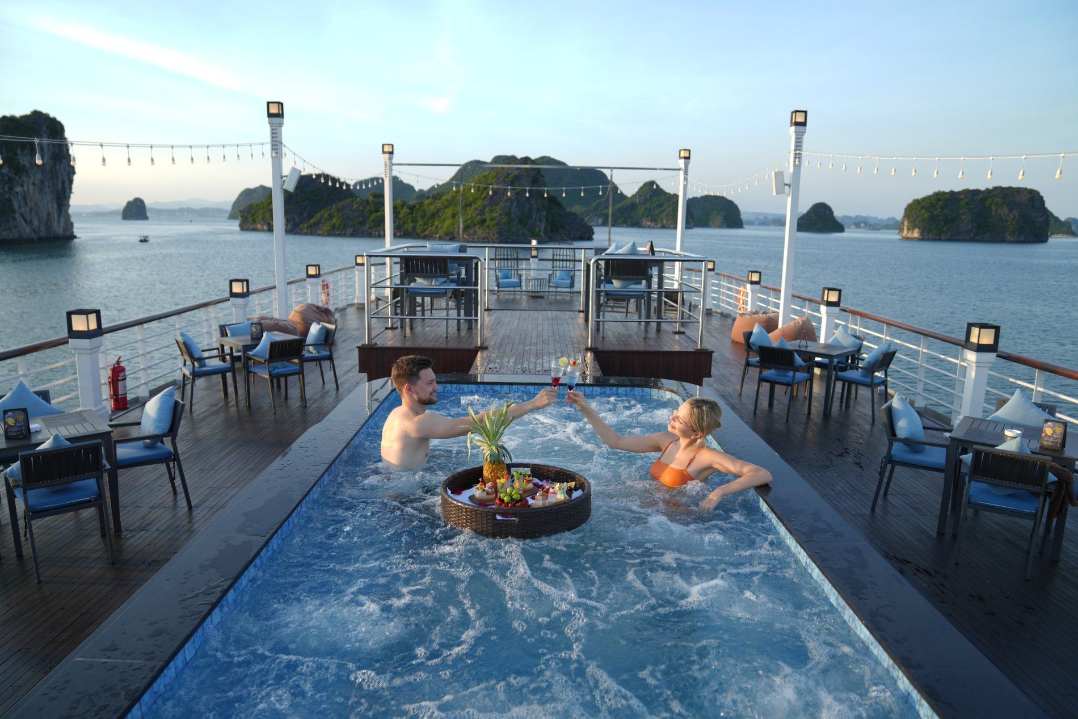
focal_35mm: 25
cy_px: 360
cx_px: 539
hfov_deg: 71.5
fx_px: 749
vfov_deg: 51.3
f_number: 2.8
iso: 80
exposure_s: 1/320
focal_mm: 25
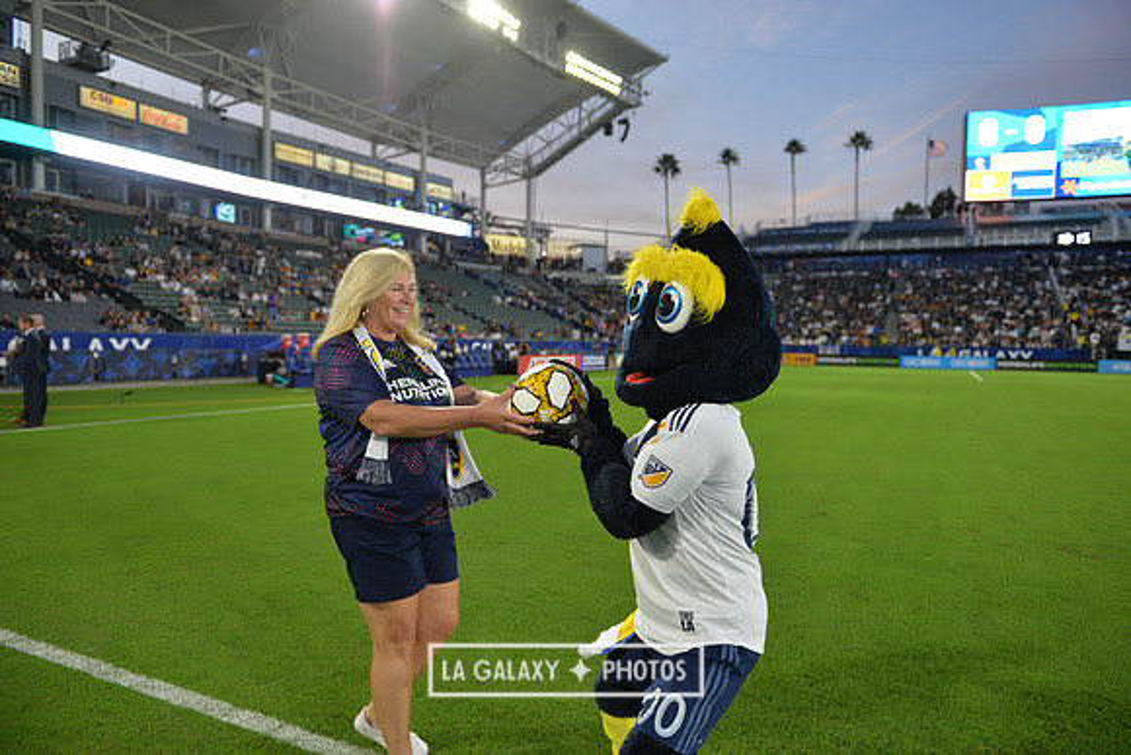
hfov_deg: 73.7
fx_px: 754
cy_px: 378
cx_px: 566
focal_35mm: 24
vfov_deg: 53.2
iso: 900
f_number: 2.8
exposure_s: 1/640
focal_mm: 24
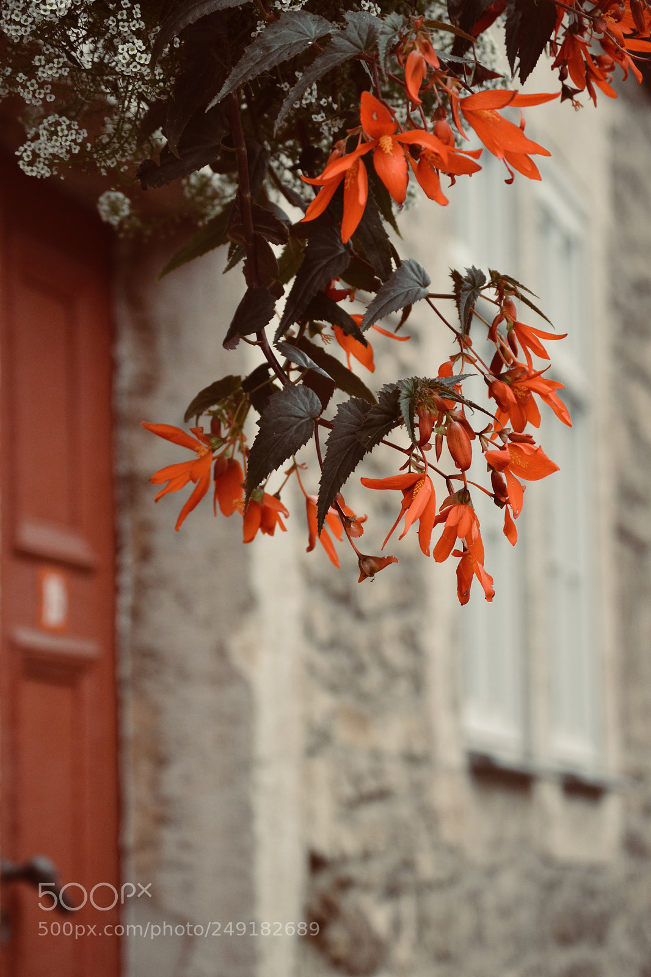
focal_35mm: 93
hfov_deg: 14.7
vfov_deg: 21.9
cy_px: 488
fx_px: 2524
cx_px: 326
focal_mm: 62
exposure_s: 1/160
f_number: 4.2
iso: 400
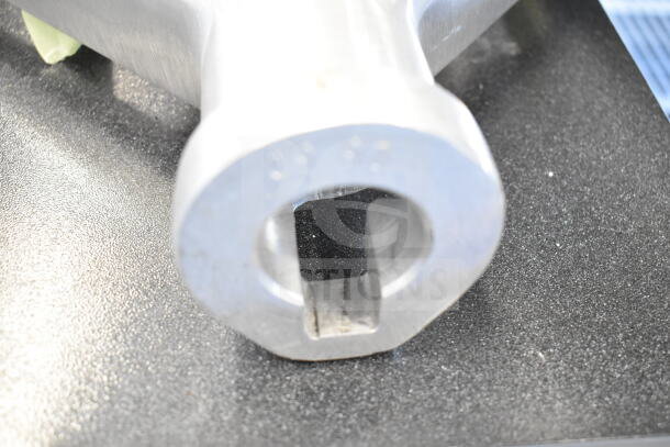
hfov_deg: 47.9
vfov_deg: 33.0
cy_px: 224
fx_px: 754
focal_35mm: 40
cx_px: 335
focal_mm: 27
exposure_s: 1/40
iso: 2500
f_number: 4
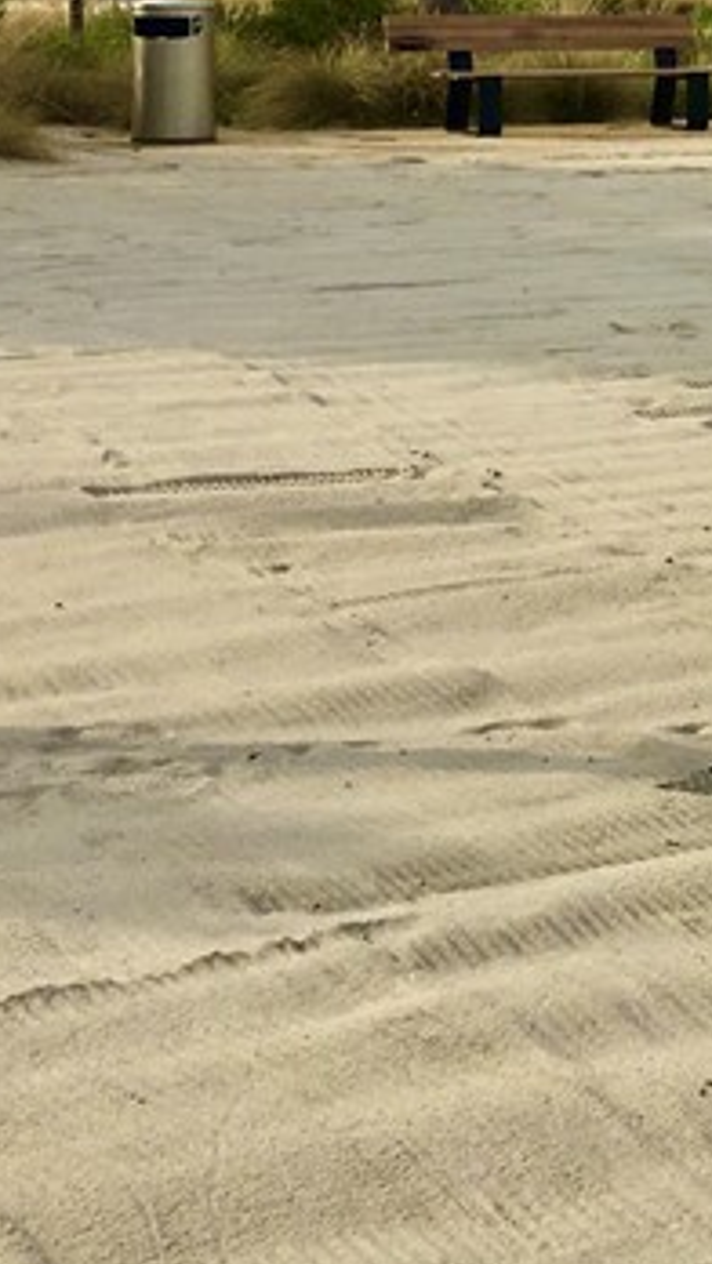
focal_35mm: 93
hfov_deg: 12.1
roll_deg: -1.1
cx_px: 1202
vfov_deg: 22.5
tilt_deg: -4.4
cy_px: 218
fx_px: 3118
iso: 25
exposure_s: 1/1923
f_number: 2.2
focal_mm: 4.15
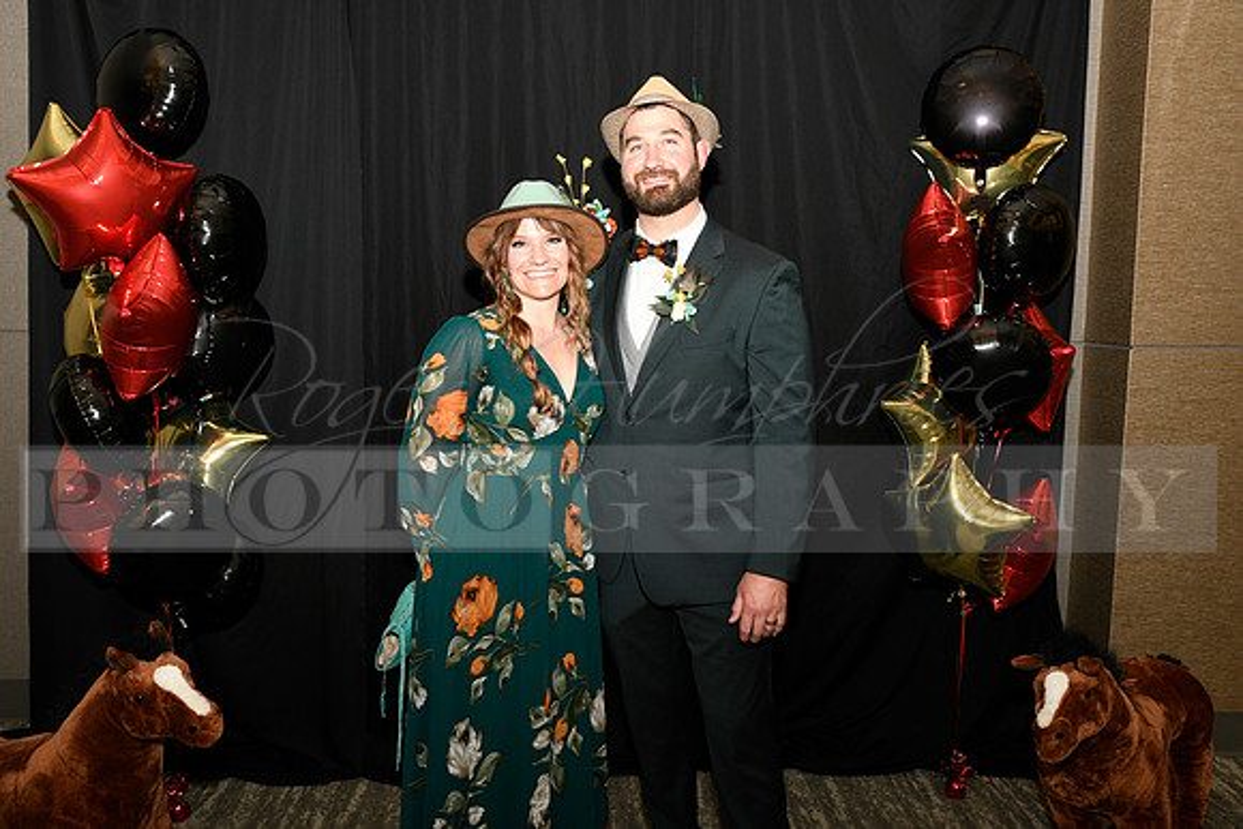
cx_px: 622
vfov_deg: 42.3
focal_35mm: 31
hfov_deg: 60.3
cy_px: 414
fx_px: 1071
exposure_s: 1/60
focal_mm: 31
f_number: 8
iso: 1600
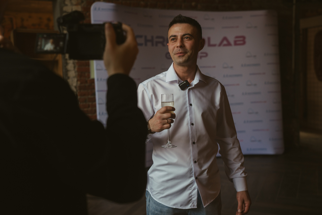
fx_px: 411
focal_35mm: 46
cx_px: 161
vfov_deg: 29.2
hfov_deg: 42.7
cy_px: 108
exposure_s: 1/160
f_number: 3.5
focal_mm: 46
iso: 500
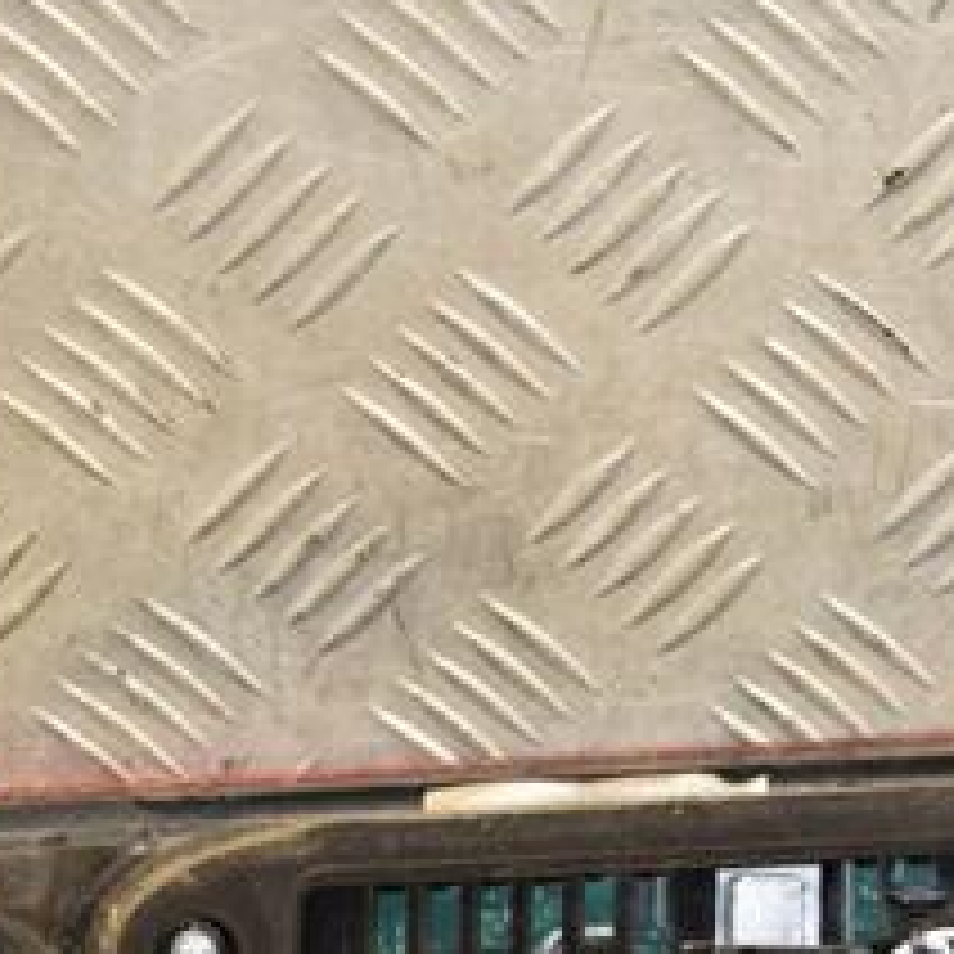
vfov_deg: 9.3
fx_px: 5862
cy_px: 850
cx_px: 999
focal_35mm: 188
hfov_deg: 9.2
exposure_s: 1/125
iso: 800
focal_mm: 52
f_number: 5
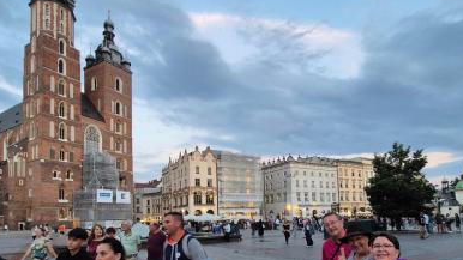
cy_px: 195
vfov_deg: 49.4
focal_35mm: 22
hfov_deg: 81.2
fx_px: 270
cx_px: 228
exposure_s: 1/50
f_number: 2.2
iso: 80
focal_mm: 2.2
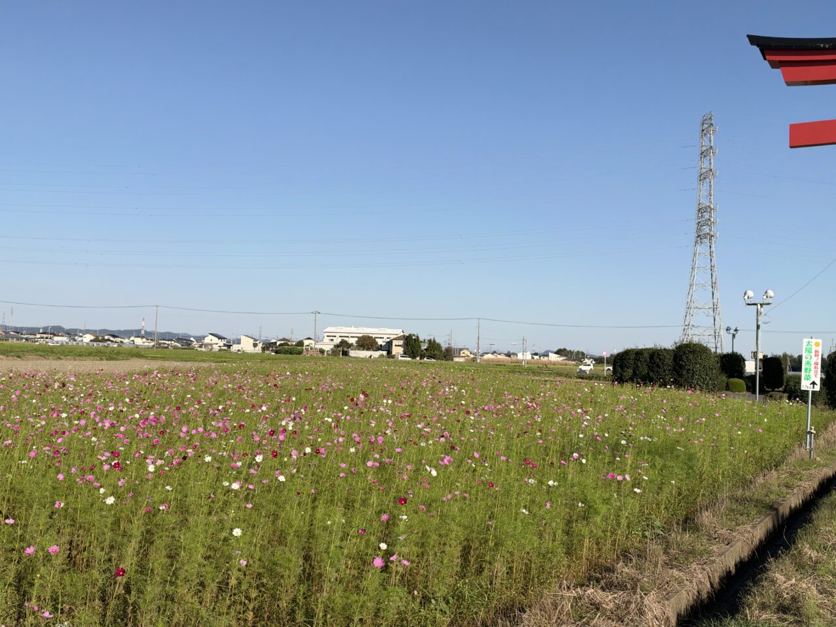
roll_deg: -2.0
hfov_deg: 52.6
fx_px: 845
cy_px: 314
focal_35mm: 35
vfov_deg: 40.7
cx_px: 418
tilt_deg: +3.5
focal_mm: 6.93
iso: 64
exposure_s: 1/5208
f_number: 1.8
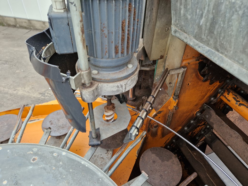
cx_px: 124
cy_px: 93
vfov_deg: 58.9
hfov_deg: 73.9
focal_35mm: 23
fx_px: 165
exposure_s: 1/180
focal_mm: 5.4
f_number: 1.8
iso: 160
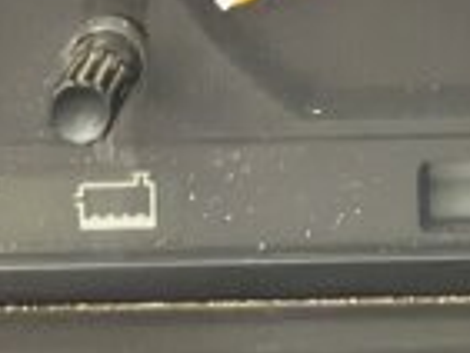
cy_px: -360
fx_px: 1481
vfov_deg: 12.1
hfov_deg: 17.5
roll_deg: -0.1
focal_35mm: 109
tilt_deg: -20.4
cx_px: 497
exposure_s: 1/16
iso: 800
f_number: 2.2
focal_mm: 2.22
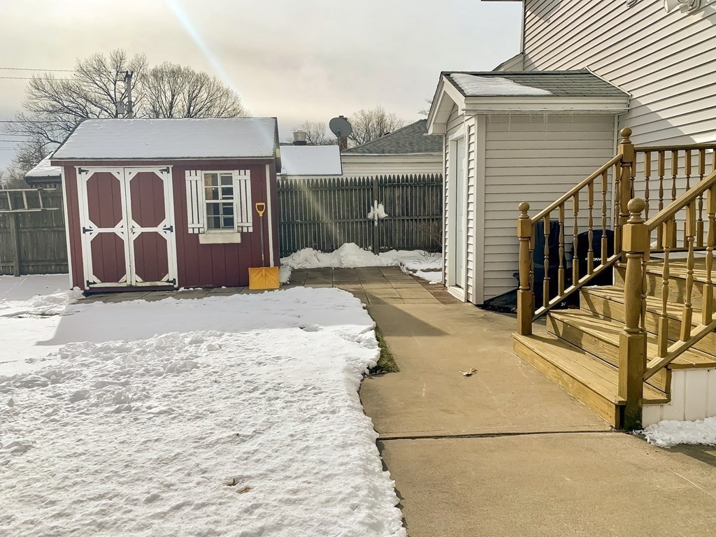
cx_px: 358
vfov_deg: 53.1
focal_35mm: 26
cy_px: 268
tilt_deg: -4.8
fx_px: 538
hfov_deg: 67.3
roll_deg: +1.0
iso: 25
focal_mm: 4.25
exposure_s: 1/4902
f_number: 1.8
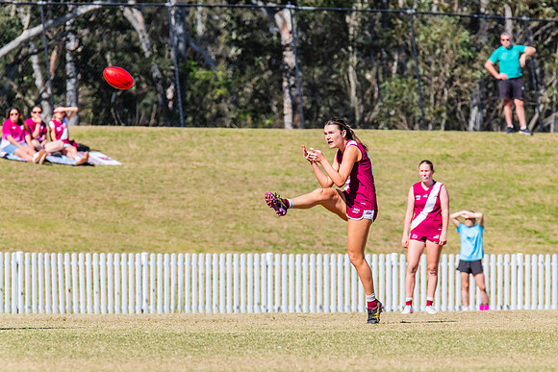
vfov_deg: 2.8
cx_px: 323
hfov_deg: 4.2
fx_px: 7640
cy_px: 194
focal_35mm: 493
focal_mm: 420
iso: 800
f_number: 10
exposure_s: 1/1600
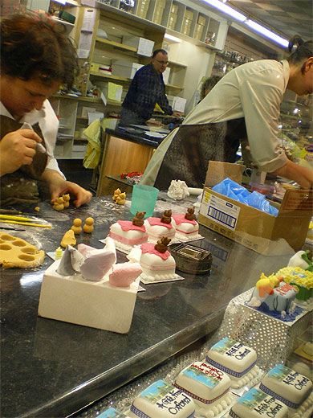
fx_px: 458
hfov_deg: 37.7
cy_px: 209
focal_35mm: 38
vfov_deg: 49.0
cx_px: 156
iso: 160
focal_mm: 6.3
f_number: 3.1
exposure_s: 1/30
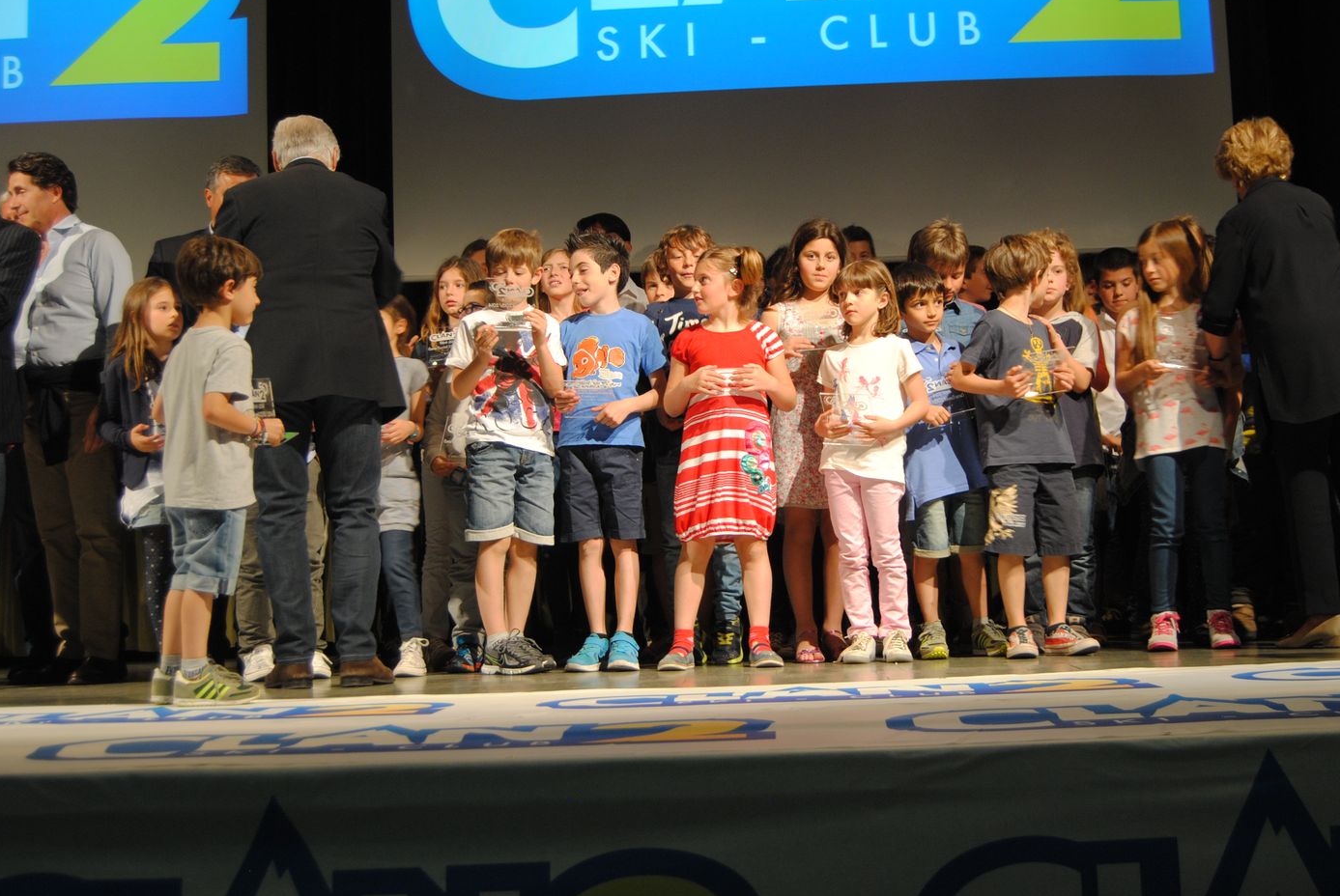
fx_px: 1677
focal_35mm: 45
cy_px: 411
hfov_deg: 43.5
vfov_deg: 29.9
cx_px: 722
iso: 280
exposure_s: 1/30
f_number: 4
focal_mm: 26
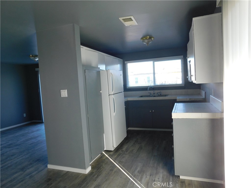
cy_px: 94
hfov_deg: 73.9
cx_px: 126
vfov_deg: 58.9
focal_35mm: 23
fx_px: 167
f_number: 3
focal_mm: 4
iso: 125
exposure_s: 1/50
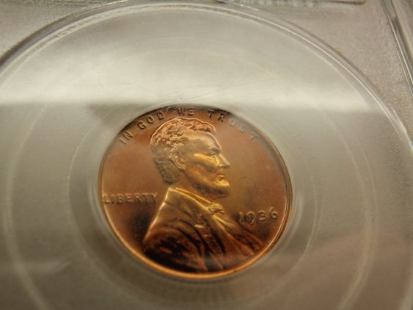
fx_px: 477
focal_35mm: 40
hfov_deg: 46.8
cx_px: 206
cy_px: 155
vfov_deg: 35.9
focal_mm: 7.25
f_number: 3.9
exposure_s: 1/50
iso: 64
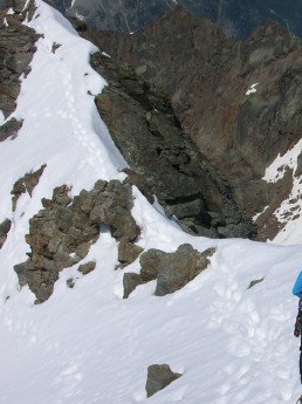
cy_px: 267
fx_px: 909
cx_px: 311
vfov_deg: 24.9
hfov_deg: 18.3
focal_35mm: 78
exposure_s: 1/446
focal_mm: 8.9
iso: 50
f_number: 8
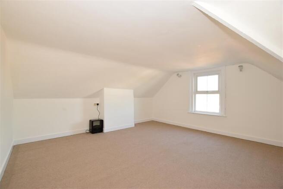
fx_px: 118
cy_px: 94
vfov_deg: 77.3
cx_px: 142
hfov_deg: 100.4
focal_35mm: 15
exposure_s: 1/60
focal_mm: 10
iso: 640
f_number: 6.3
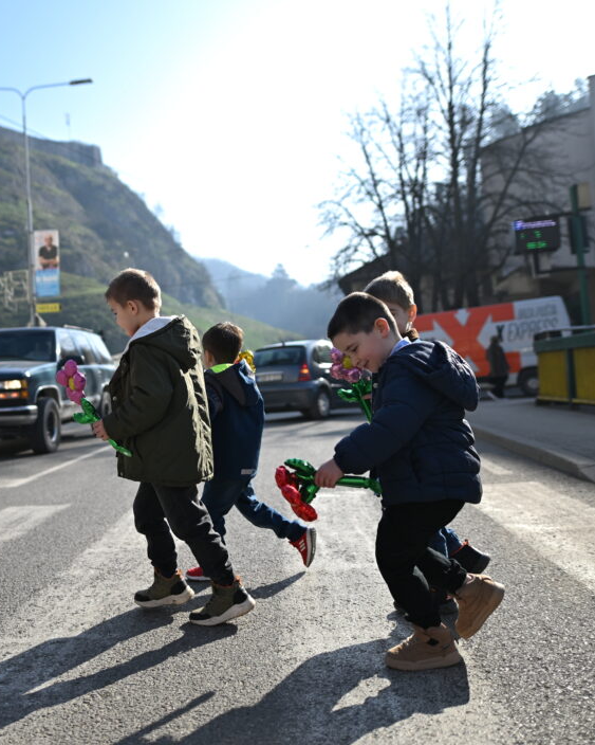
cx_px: 163
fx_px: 705
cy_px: 339
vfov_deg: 55.6
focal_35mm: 32
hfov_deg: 44.5
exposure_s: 1/2500
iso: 50
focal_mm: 20
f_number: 1.4
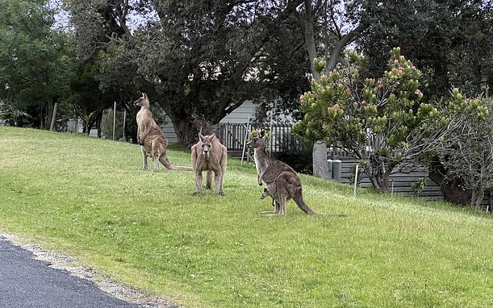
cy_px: 142
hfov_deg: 24.9
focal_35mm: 83
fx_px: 1115
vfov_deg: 15.7
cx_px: 248
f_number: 2.8
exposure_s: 1/60
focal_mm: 9
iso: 500
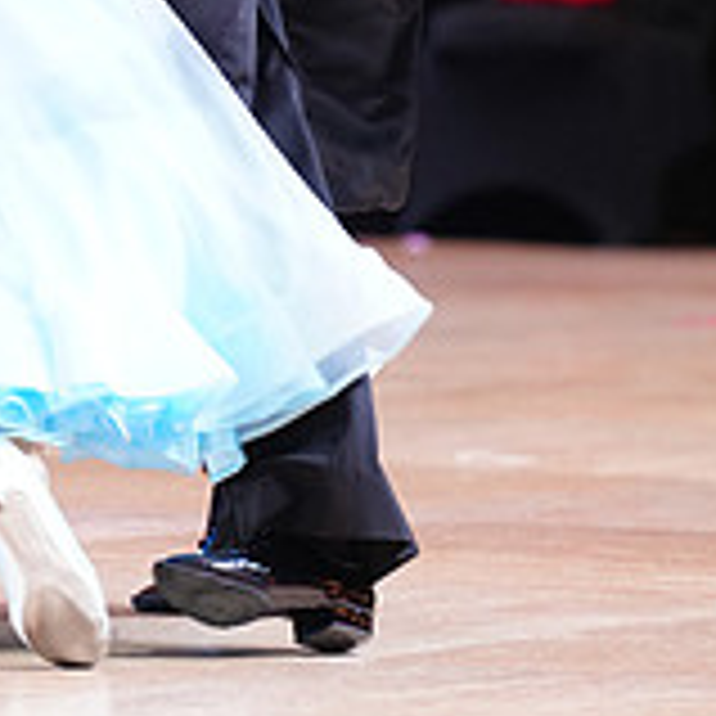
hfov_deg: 2.8
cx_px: 137
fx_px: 14556
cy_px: -221
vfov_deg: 2.8
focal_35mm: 622
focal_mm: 200
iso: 2000
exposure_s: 1/250
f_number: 3.5
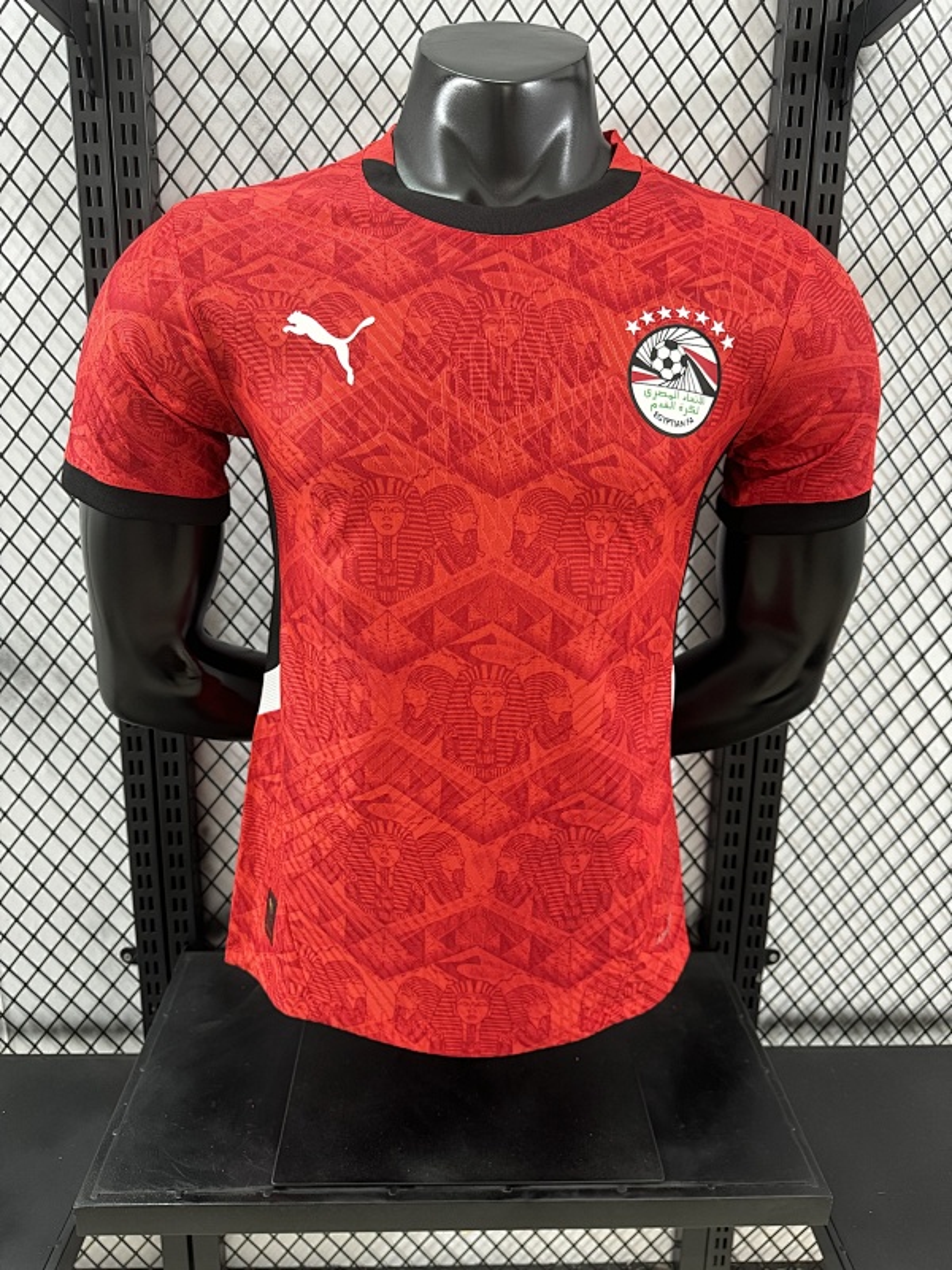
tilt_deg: -13.8
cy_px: 635
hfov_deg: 56.8
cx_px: 476
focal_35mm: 24
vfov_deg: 71.6
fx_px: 880
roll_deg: -0.5
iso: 200
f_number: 1.78
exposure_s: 1/50
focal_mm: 6.76
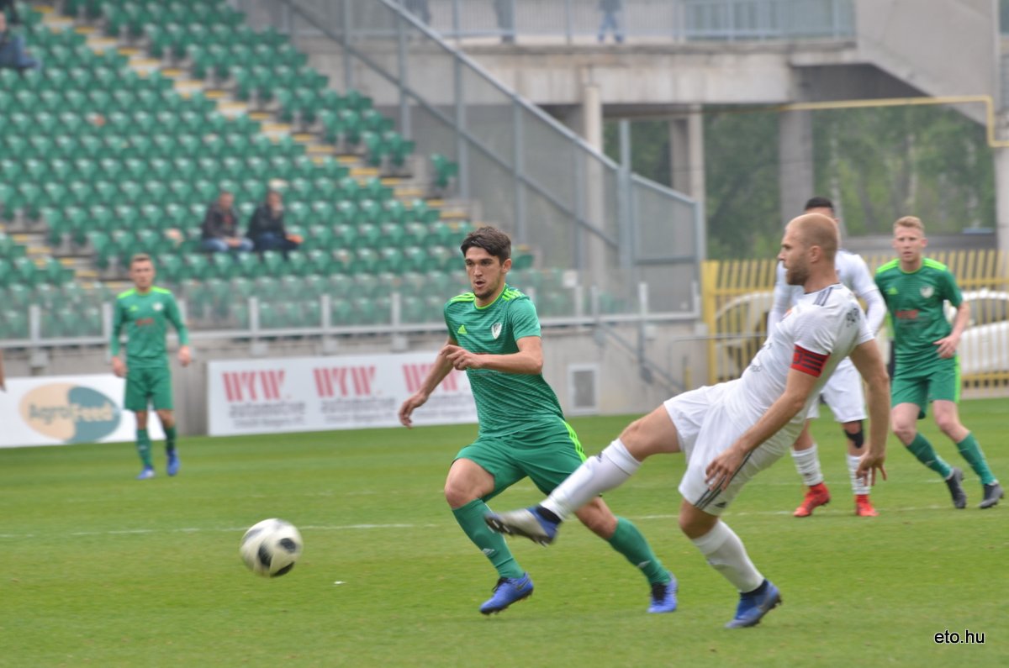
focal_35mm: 345
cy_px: 334
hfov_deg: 6.0
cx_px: 504
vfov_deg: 4.0
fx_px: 9650
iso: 250
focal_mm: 230
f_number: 6.3
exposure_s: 1/250
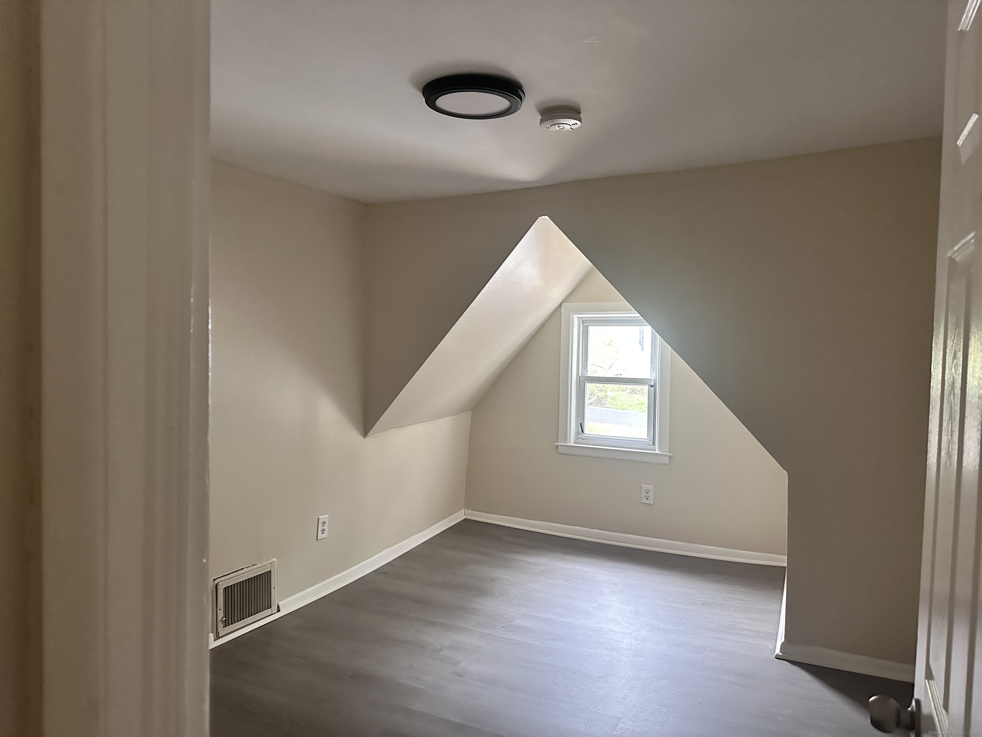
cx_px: 491
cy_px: 368
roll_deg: -1.7
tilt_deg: -1.0
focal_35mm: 24
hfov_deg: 71.6
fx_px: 681
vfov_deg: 56.8
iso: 800
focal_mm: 6.86
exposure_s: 1/60
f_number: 1.78
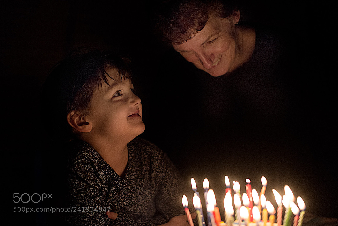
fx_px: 470
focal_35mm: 50
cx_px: 169
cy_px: 113
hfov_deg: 39.6
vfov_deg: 27.0
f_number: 2
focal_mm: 50
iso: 1600
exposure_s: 1/1000
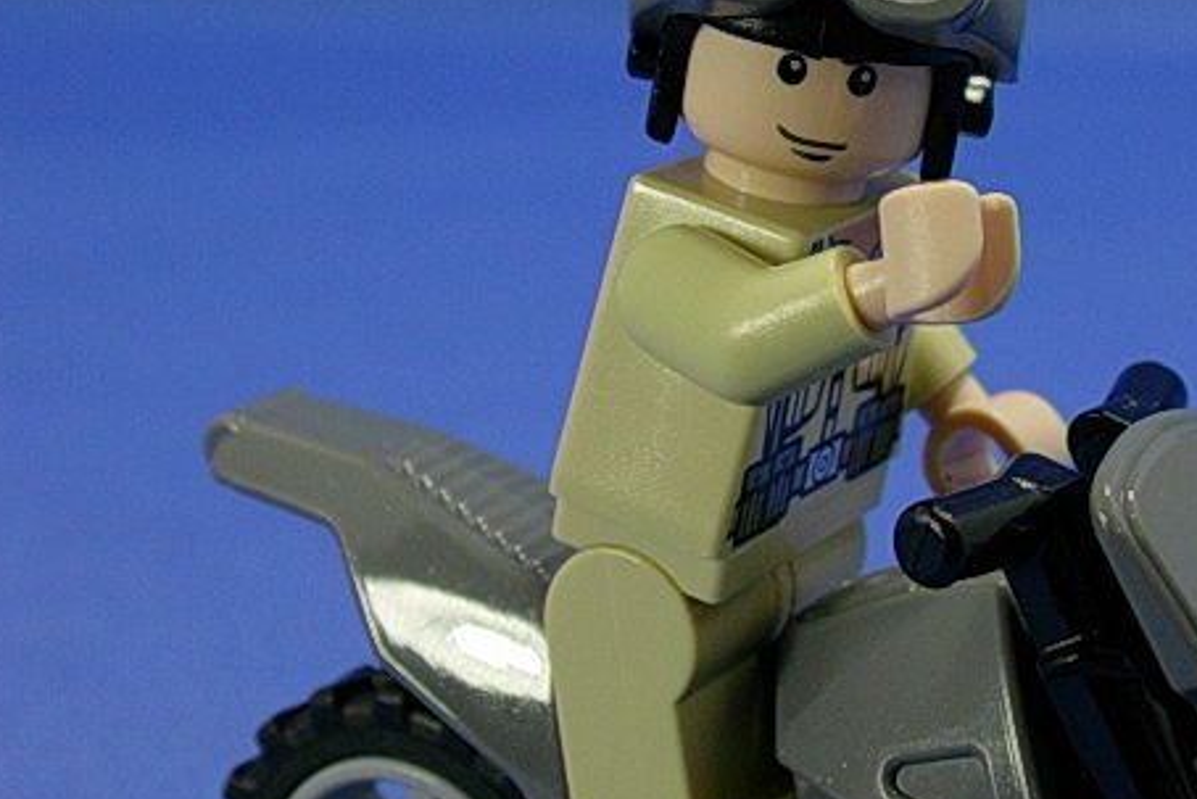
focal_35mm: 104
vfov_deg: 13.1
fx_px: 3459
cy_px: 240
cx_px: 825
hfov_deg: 19.6
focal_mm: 10.8
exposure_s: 1/23.2
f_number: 3.7
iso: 70
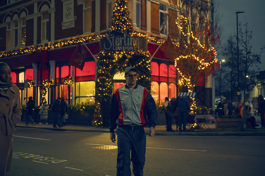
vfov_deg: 29.8
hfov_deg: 43.6
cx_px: 132
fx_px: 331
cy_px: 88
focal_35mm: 45
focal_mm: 45
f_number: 2.8
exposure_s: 1/80
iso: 1250
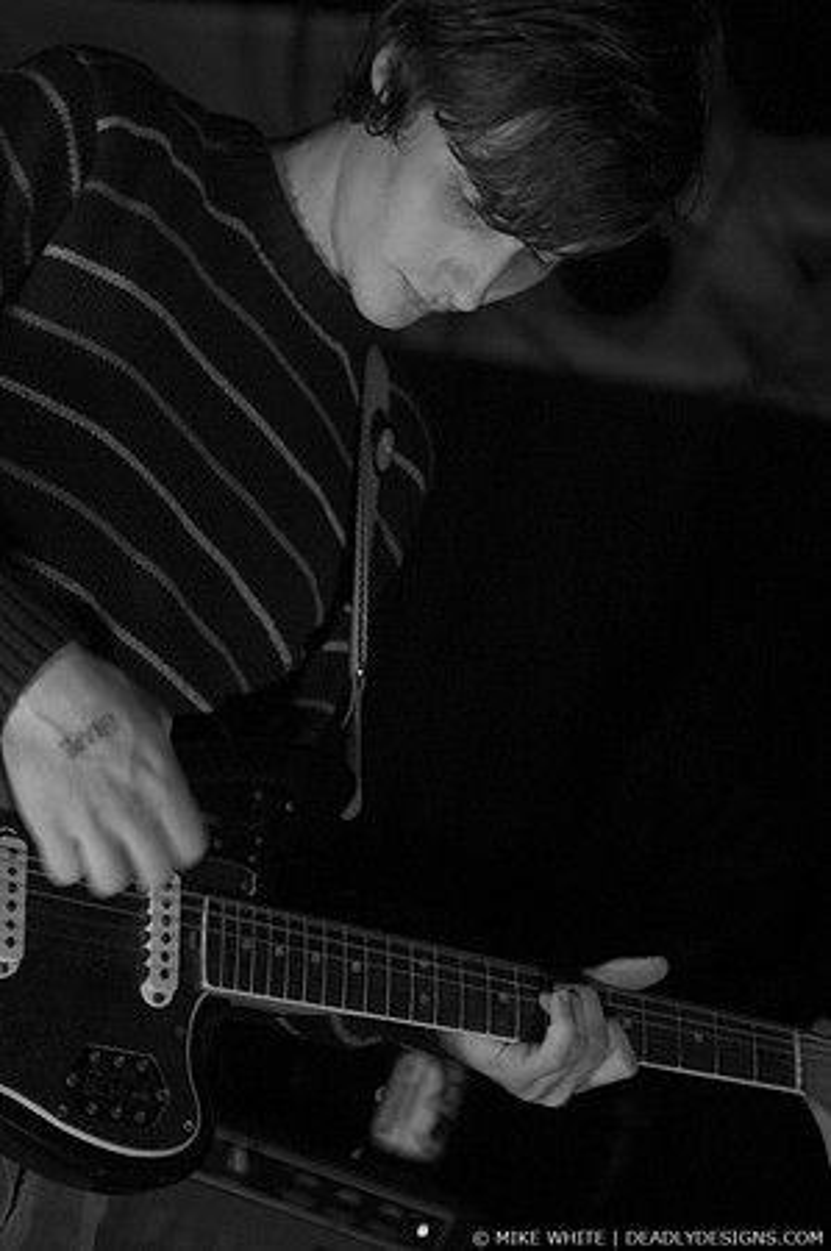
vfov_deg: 21.9
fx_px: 3227
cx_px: 416
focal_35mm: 93
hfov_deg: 14.7
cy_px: 626
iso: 1600
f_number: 2.8
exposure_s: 1/50
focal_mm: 62
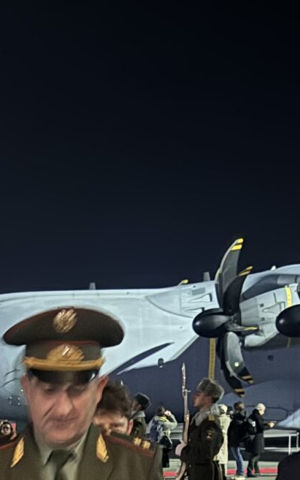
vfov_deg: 19.0
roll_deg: -0.4
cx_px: -74
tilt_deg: -12.4
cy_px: 670
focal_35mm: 99
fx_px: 1296
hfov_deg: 12.8
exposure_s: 1/17
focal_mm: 6.86
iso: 1600
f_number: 1.78
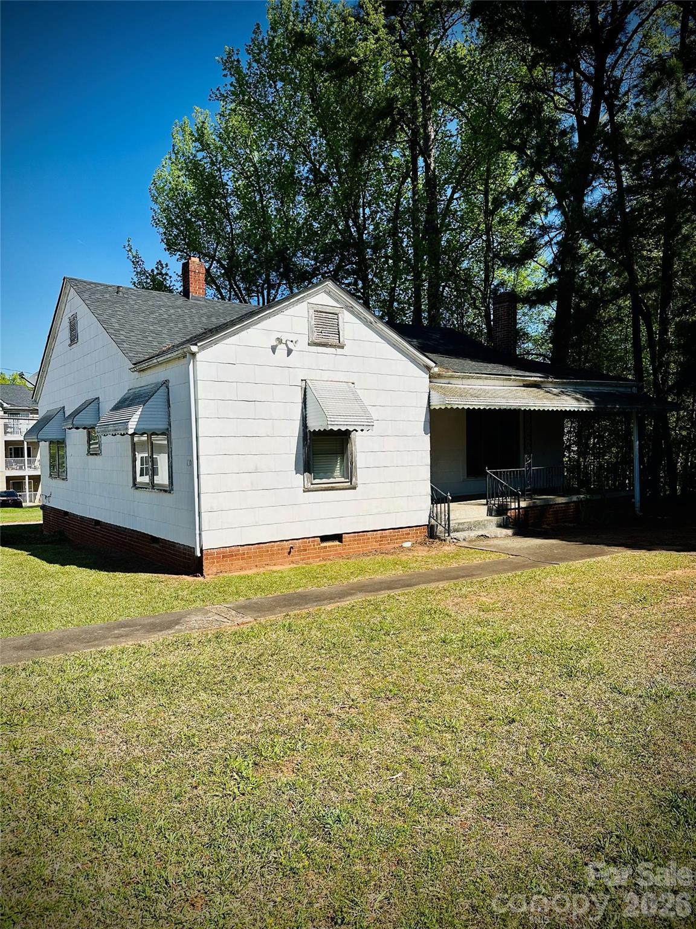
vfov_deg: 71.6
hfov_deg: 56.8
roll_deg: +0.2
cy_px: 464
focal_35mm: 24
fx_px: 643
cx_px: 348
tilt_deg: -4.4
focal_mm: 6.86
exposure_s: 1/4545
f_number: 1.78
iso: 80
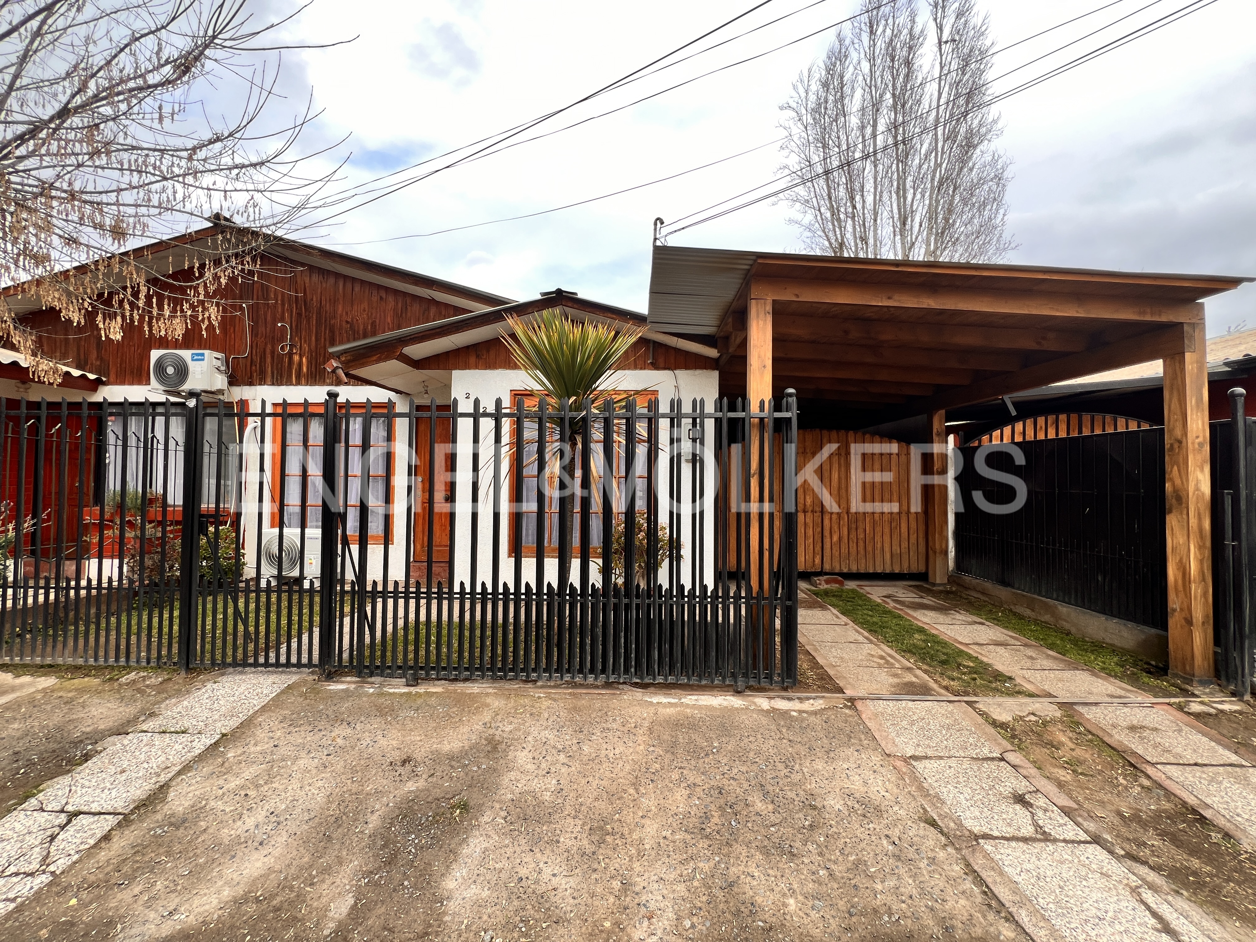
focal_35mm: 13
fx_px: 472
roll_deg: +0.1
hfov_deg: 106.2
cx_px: 628
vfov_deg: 89.9
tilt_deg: +1.1
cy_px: 471
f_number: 1.8
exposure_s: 1/99
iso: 40
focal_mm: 1.57
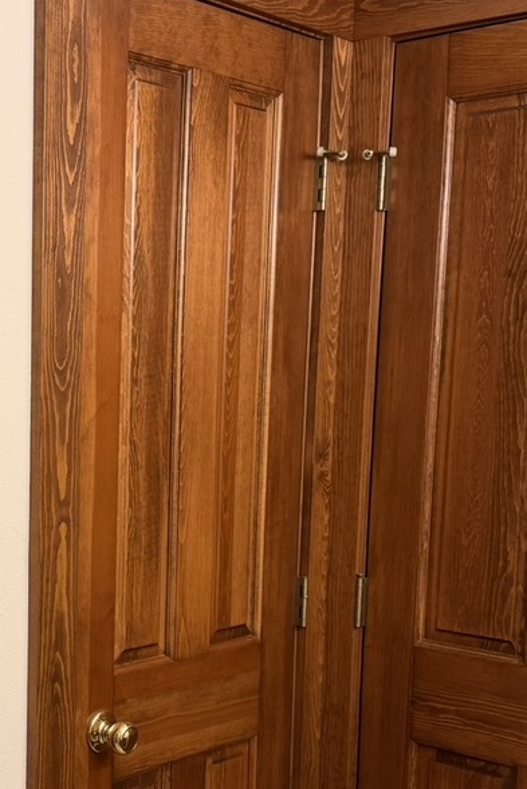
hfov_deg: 21.7
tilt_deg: -7.6
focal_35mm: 61
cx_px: 39
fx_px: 1339
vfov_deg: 32.5
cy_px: 545
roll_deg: -0.2
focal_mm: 6.76
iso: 125
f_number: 1.78
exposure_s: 1/60
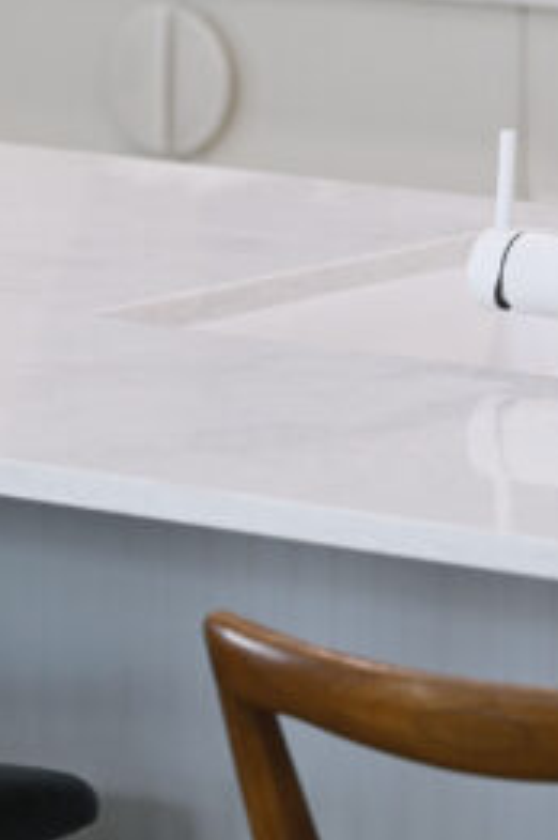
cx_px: 598
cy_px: -491
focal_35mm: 274
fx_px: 6387
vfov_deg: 7.4
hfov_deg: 5.0
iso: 320
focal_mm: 70
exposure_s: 1/100
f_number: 2.8
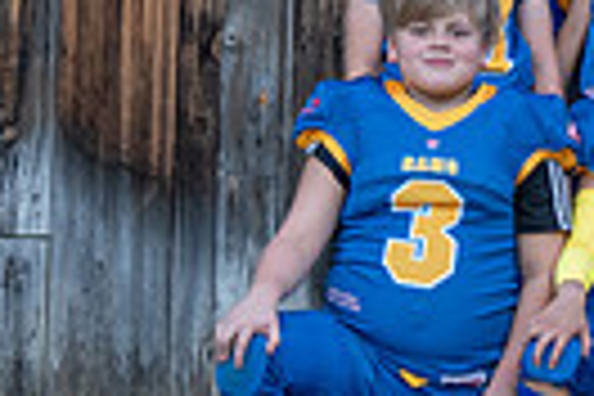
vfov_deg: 4.5
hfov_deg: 6.6
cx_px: 1022
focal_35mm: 307
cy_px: -70
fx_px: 5065
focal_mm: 70
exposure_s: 1/320
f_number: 3.5
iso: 1600
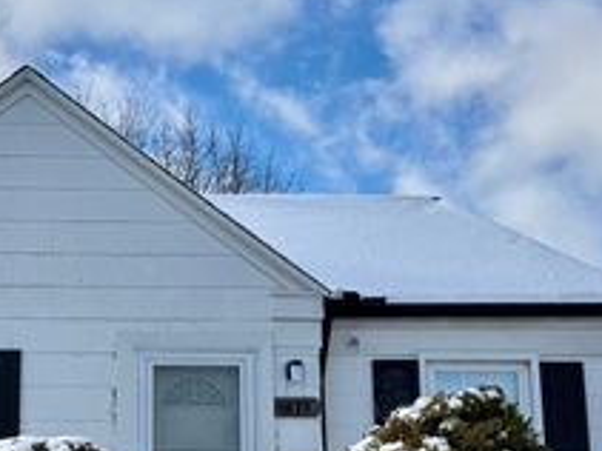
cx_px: 111
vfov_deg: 25.0
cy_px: 384
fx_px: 991
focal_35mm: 57
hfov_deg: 32.8
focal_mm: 6.76
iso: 80
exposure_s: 1/5714
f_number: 1.78
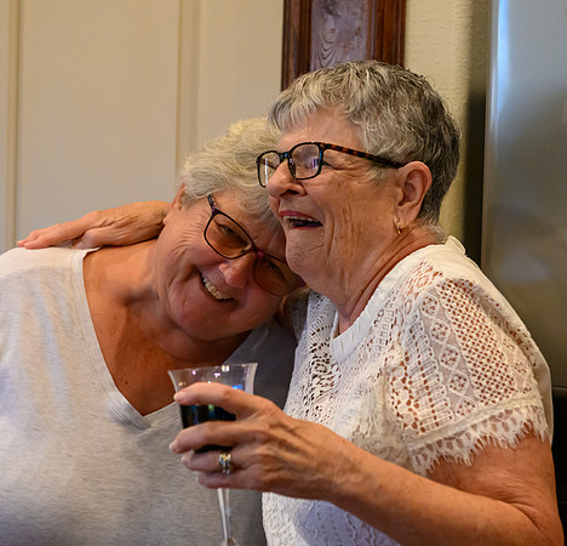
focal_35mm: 94
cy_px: 254
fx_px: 1716
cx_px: 277
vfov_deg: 18.1
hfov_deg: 18.8
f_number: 4.5
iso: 7200
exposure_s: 1/200
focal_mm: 70
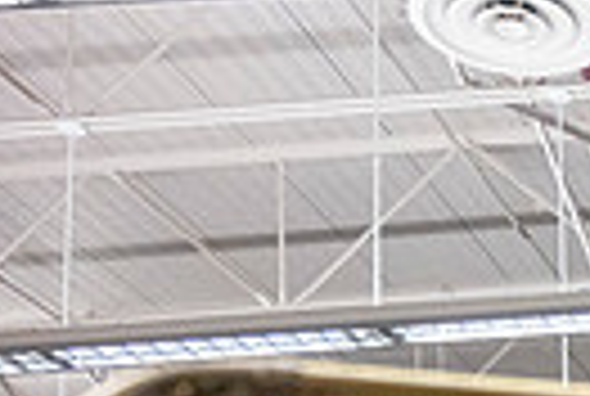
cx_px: 1266
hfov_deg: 14.8
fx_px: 1741
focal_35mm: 106
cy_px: 722
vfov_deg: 11.9
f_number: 4
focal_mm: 24
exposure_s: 1/500
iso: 10000
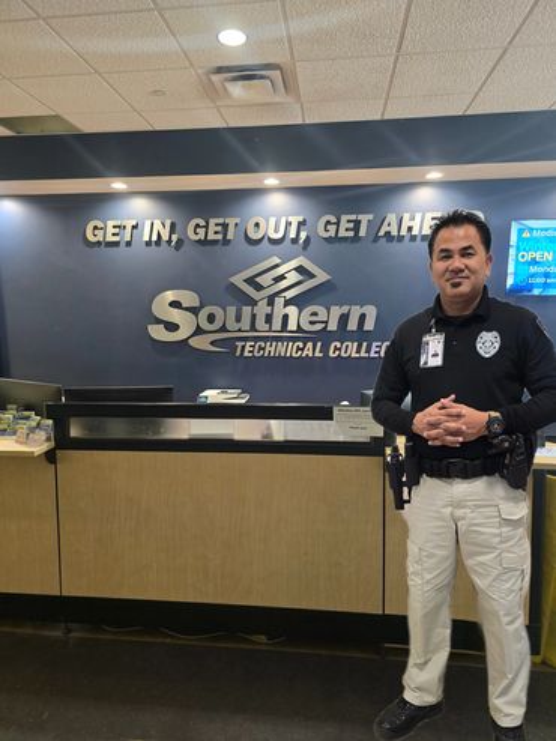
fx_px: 492
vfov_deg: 73.9
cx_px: 278
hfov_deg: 58.9
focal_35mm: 23
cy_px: 370
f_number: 1.7
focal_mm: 6.3
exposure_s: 1/60.2
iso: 800
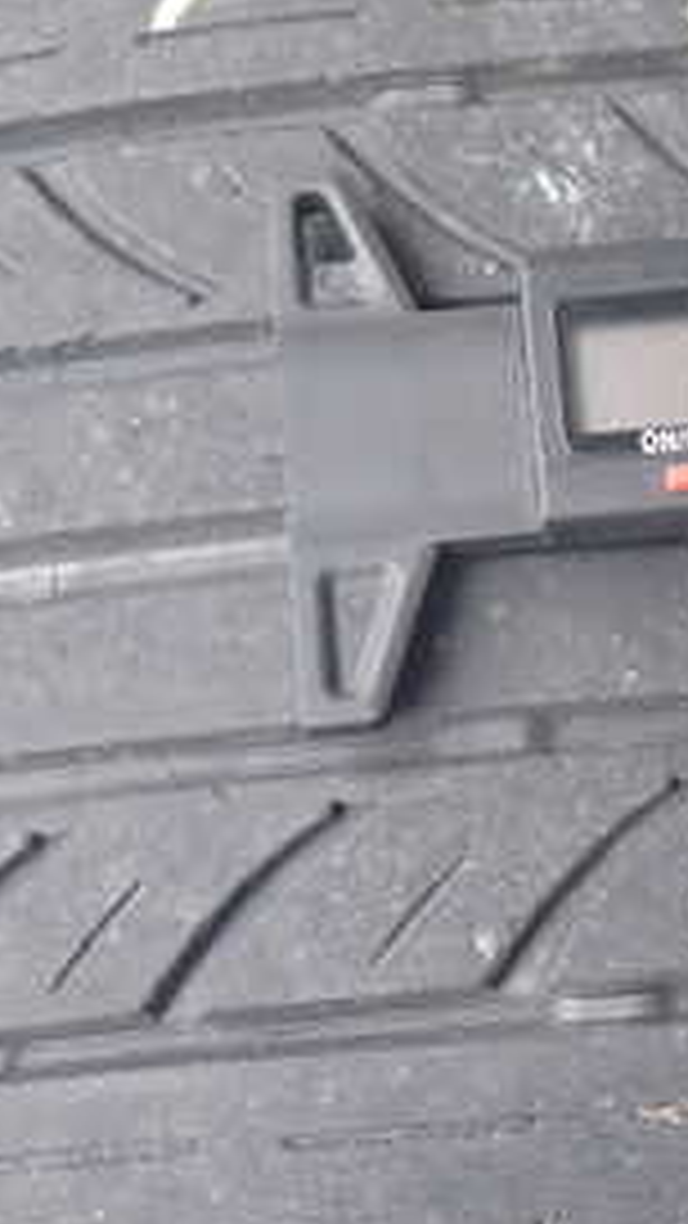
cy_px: 639
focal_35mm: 72
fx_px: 2335
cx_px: 697
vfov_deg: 29.3
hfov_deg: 16.4
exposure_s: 1/125
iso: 160
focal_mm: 5.4
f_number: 2.3
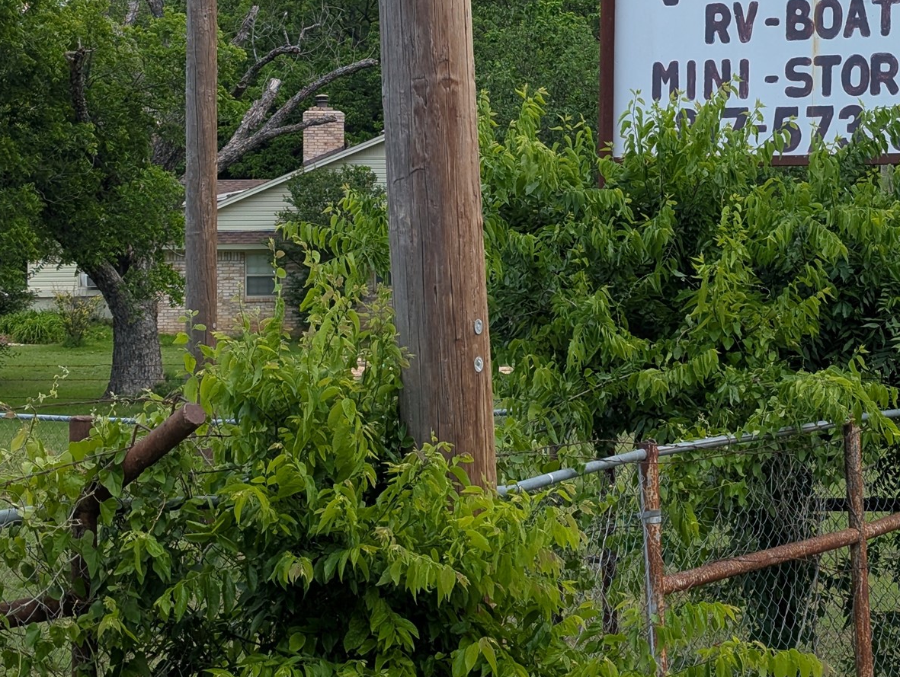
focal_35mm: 83
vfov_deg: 17.7
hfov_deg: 23.4
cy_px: 156
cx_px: 606
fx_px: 2161
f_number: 1.85
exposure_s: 1/1582
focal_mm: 6.81
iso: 48
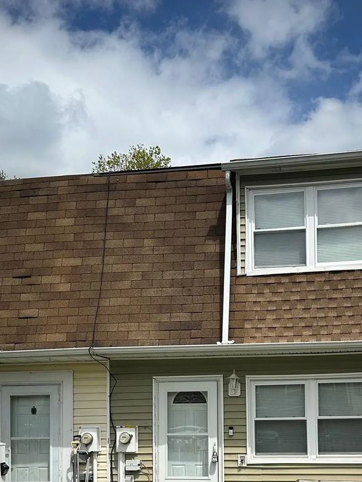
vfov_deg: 40.7
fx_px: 613
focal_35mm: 44
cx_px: 230
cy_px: 403
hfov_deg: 32.7
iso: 80
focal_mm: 6.86
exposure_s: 1/9709
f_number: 1.78
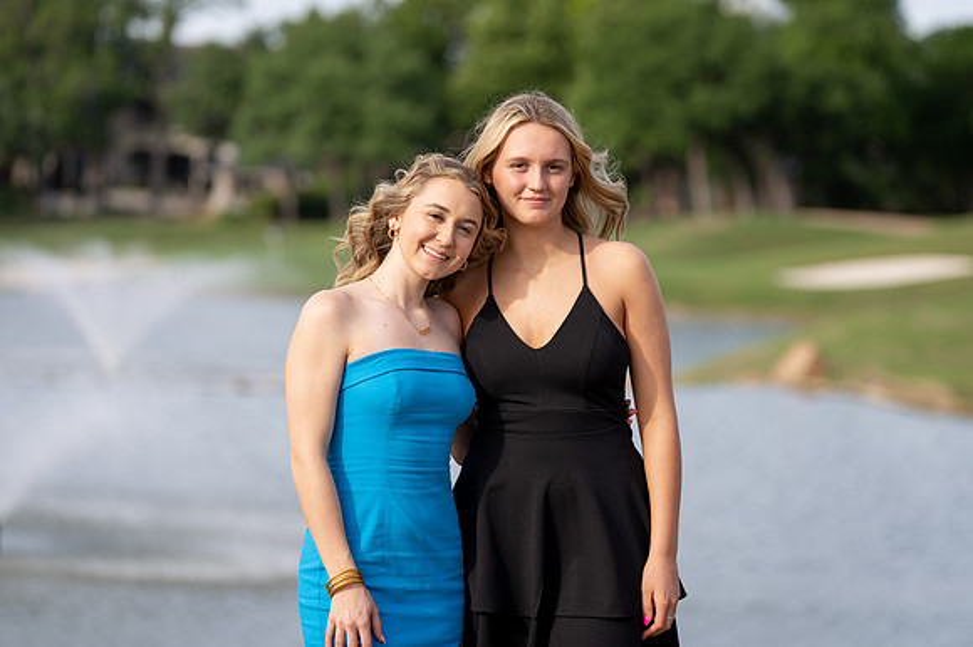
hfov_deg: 16.2
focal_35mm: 126
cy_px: 300
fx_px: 3412
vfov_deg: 10.8
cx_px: 521
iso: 100
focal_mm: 118
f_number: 2.8
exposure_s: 1/1000
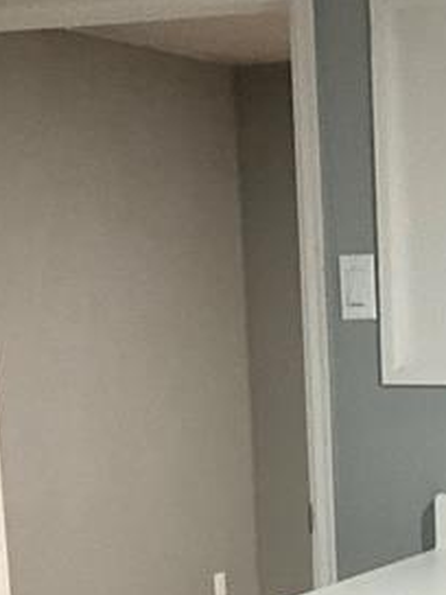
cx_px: 549
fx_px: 1873
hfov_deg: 13.2
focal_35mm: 109
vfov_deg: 17.3
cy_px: 690
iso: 250
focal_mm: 3
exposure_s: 1/60
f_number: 1.8
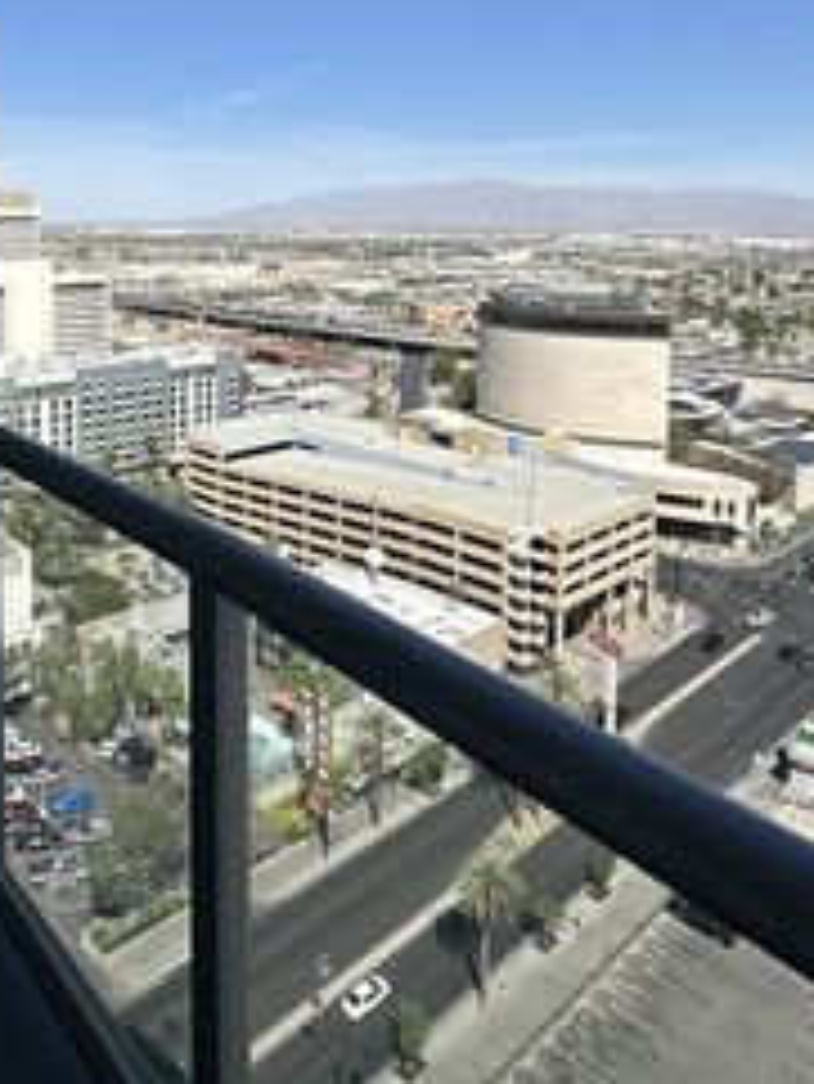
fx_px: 908
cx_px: 265
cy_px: 286
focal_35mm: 29
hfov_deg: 47.4
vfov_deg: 58.8
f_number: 2.2
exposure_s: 1/3610
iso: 50
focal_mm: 2.22
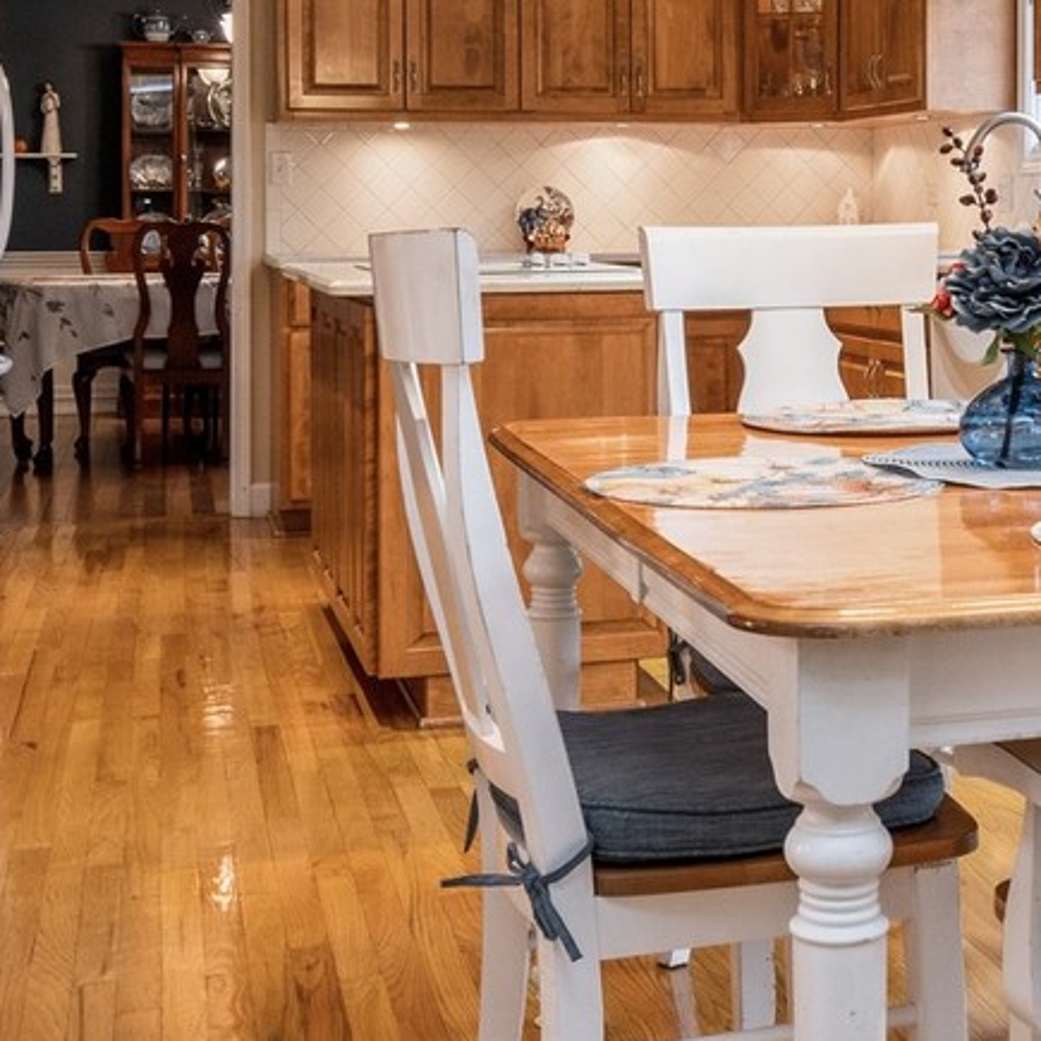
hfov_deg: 29.2
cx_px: 862
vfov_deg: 29.6
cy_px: 273
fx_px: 1939
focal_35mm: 57
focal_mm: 12
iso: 250
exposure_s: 1/8
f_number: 8
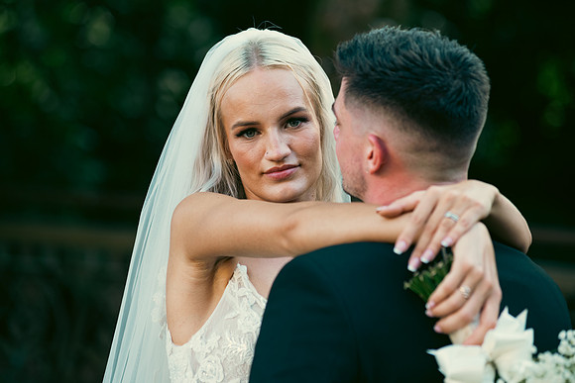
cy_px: 192
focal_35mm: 155
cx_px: 288
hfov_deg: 13.2
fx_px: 2476
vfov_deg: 8.9
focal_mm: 155
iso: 200
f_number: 3.5
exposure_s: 1/200
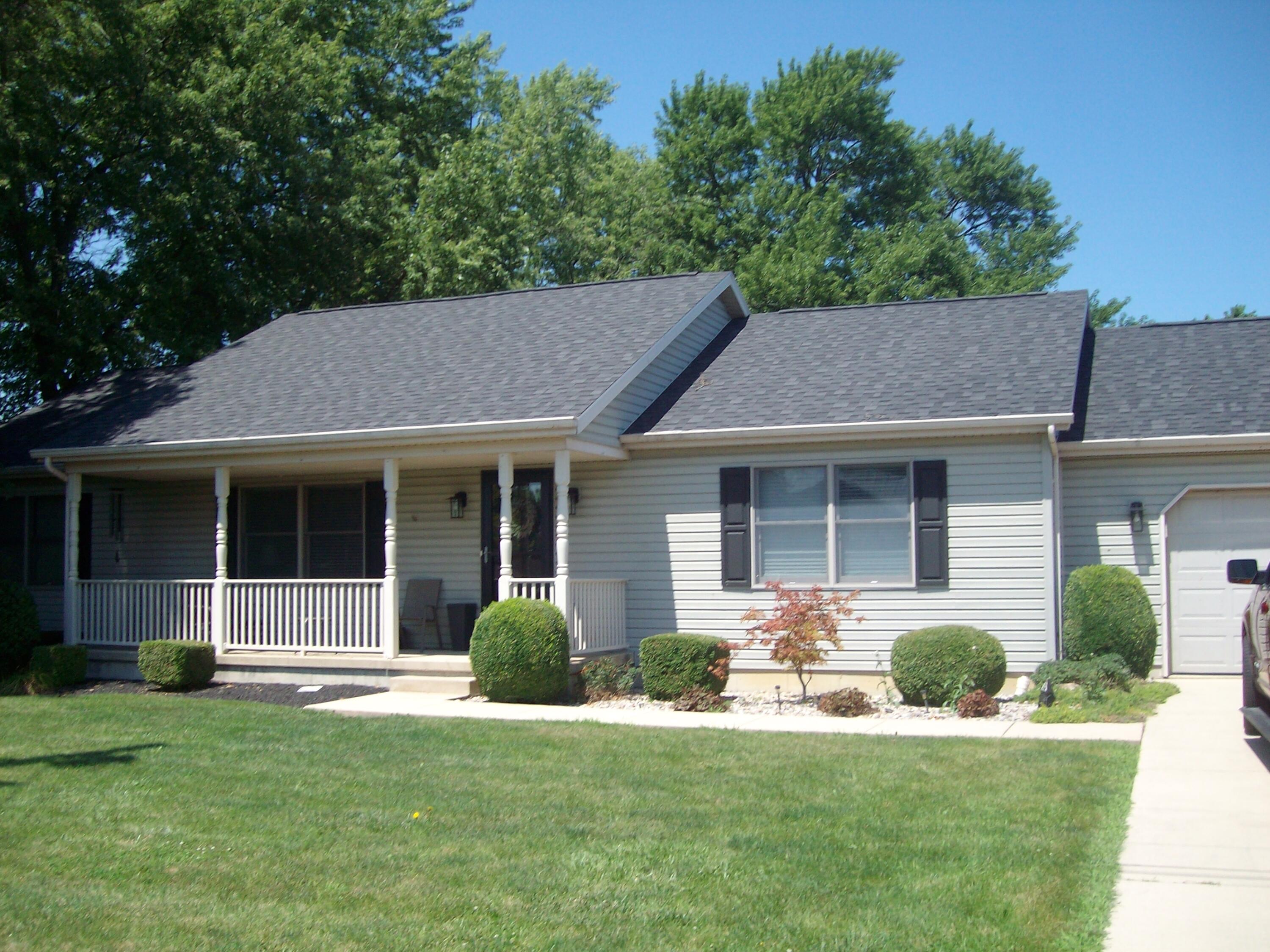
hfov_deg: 52.6
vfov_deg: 40.7
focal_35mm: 35
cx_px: 635
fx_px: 1284
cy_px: 476
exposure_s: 1/143
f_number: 7.2
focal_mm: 5.8
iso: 80
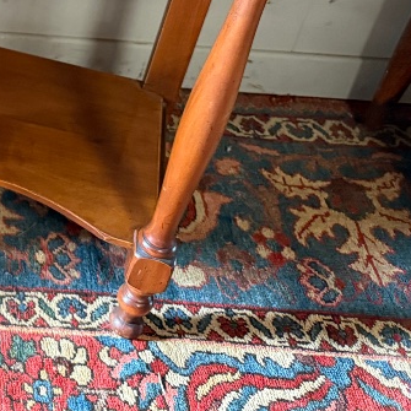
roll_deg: -2.9
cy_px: -86
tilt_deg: -34.3
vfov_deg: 21.1
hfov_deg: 19.6
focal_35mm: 76
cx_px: -217
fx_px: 1021
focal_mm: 6.76
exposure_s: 1/60
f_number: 1.78
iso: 640
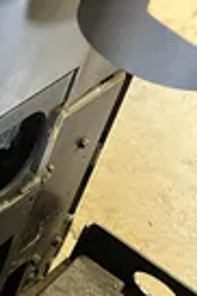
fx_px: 650
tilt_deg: -55.6
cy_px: 320
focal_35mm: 79
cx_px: -71
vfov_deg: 24.1
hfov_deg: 16.2
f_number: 1.5
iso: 640
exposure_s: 1/30
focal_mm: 5.7
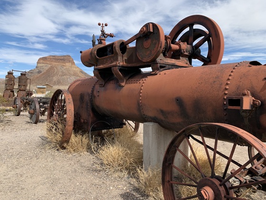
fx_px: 200
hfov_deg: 67.3
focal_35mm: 26
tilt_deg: -1.6
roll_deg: -0.9
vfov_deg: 53.1
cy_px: 100
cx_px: 133
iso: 25
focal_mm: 4.25
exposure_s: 1/1718
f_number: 1.8
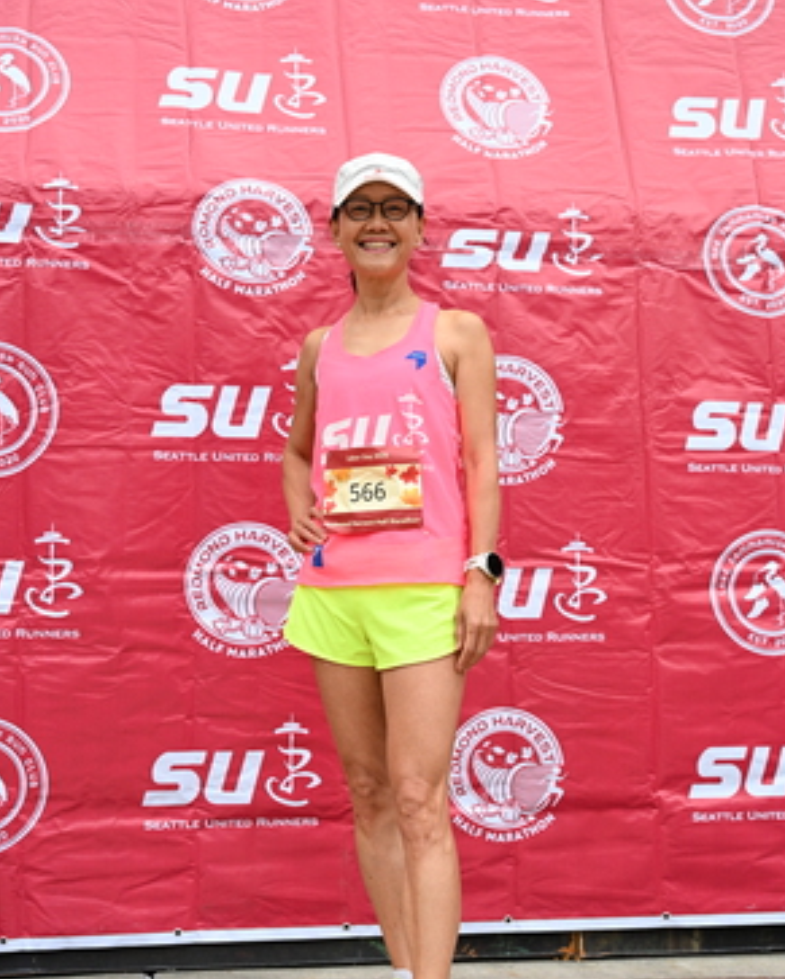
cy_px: 502
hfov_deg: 28.1
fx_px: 1566
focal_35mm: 54
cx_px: 433
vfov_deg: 34.7
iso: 2000
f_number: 4
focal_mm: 38
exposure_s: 1/500
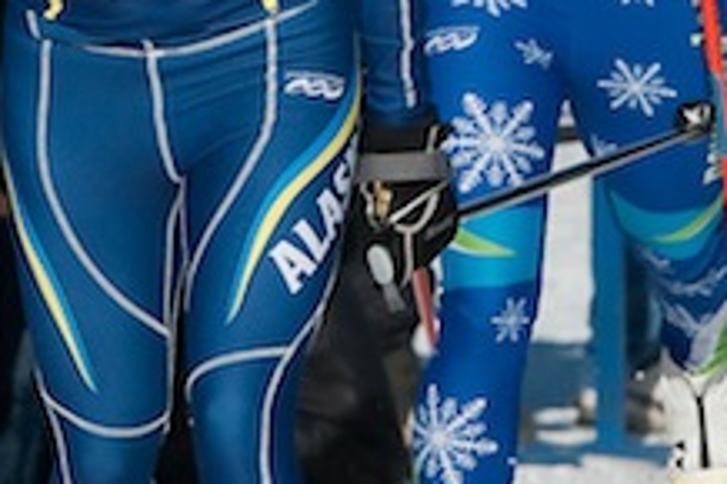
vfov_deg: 1.3
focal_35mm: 1053
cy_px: 100
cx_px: 430
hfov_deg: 2.0
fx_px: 21248
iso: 500
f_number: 5.6
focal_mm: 170
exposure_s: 1/750
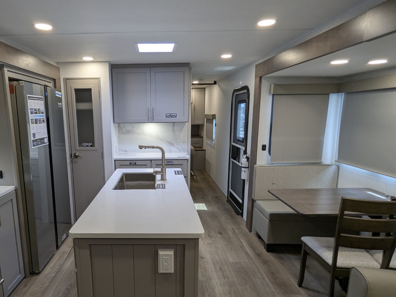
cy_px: 161
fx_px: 252
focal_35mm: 22
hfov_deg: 75.3
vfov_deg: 61.0
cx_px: 153
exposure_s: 1/134
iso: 144
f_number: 2.2
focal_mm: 2.35
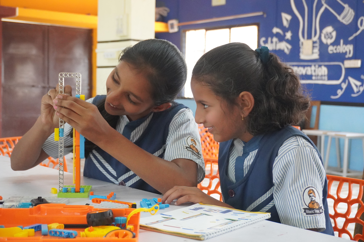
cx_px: 182
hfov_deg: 36.9
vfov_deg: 25.1
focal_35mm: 54
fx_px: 546
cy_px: 121
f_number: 5.6
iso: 5000
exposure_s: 1/160
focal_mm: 36
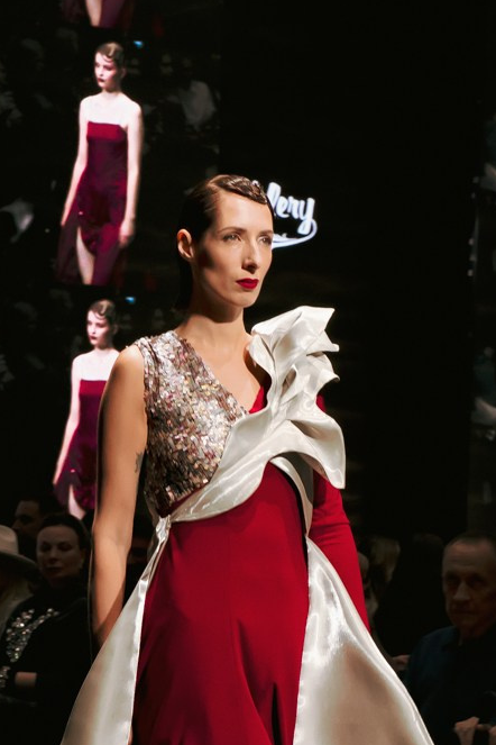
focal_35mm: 113
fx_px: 2335
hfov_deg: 12.1
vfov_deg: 18.0
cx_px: 169
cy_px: 527
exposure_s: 1/125
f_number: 5
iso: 2000
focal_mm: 39
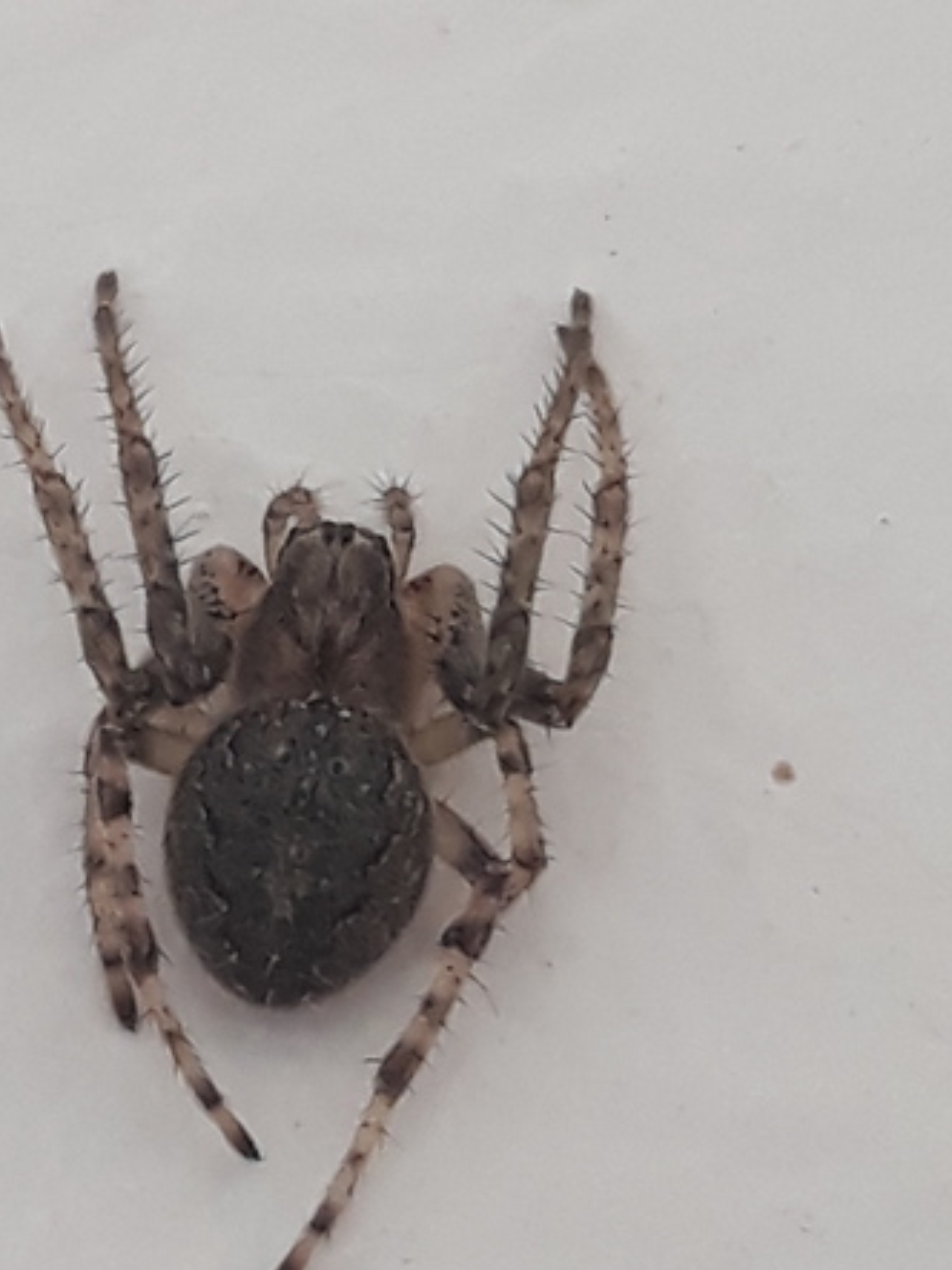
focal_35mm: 39
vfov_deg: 47.5
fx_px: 1431
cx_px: 335
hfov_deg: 36.5
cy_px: 482
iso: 100
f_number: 1.7
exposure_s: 1/50
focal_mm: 3.71
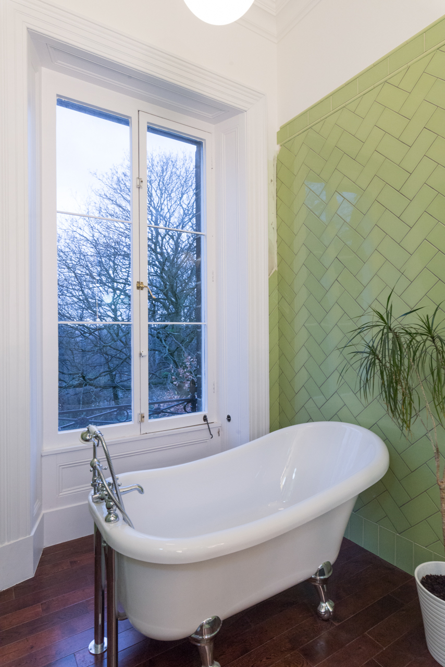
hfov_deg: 62.0
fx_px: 370
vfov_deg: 84.0
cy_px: 334
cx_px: 222
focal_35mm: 20
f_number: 11
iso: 1600
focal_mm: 20
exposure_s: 1/25
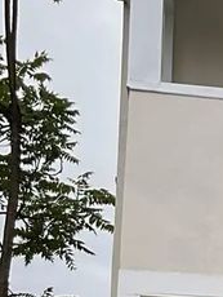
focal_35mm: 172
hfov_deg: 8.0
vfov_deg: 11.2
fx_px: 1475
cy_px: 404
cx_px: 549
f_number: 1.8
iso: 16
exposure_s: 1/212
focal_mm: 3
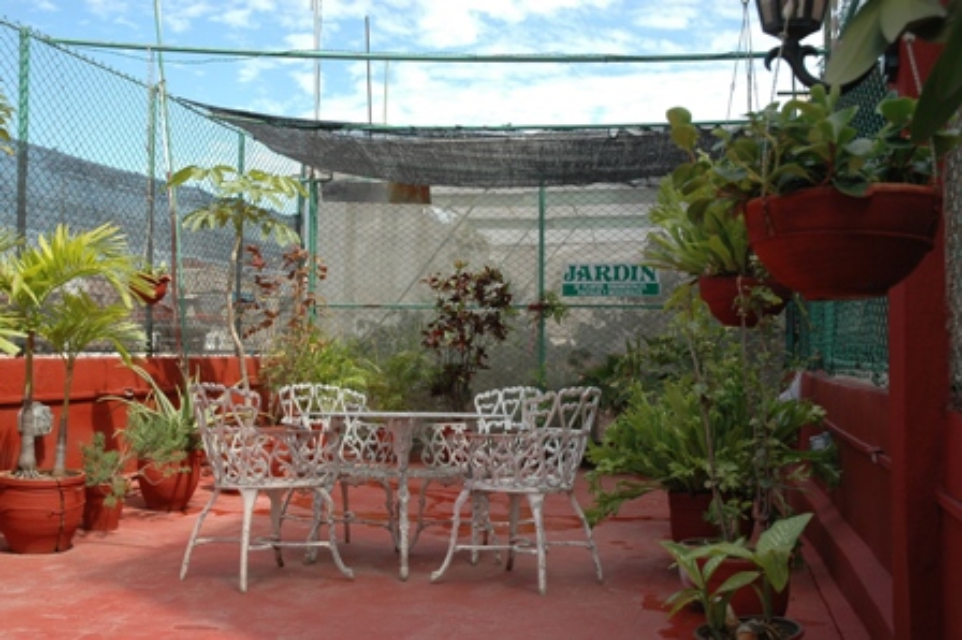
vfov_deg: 28.9
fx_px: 1242
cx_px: 481
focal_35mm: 46
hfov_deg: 42.4
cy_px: 320
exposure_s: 1/320
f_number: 7.1
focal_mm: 31
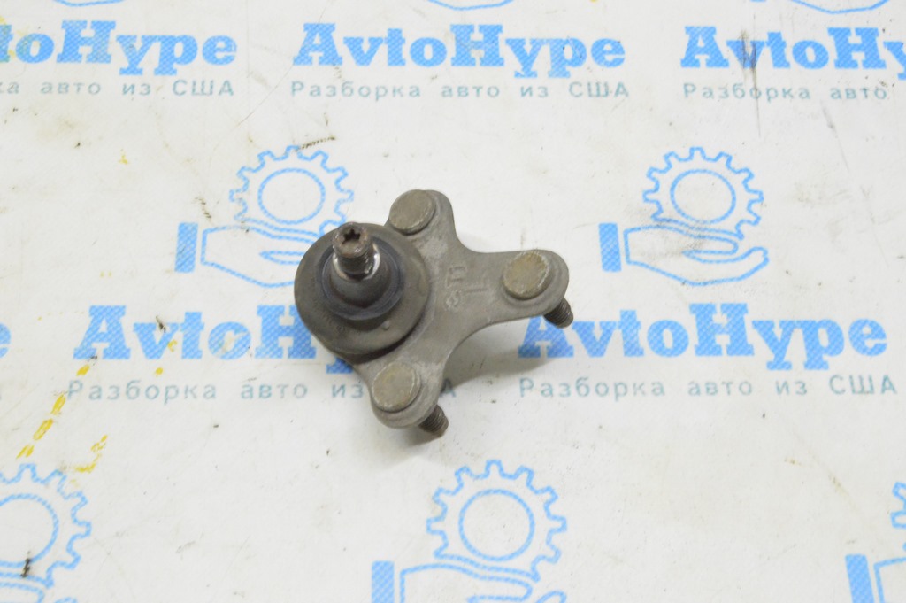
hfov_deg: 37.9
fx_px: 1320
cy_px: 302
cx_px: 453
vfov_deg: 25.7
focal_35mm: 52
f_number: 20
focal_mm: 35
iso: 6400
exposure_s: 1/15
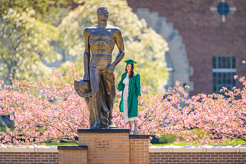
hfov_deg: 4.7
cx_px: 128
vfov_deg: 3.1
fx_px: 3029
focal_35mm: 443
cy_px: 74
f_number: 2.8
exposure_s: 1/1000
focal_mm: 400
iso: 160
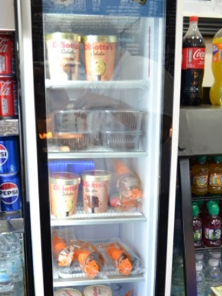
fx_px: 402
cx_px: 102
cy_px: 211
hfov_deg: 30.9
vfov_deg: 39.6
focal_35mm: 47
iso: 400
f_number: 3.8
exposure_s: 1/25
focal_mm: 22
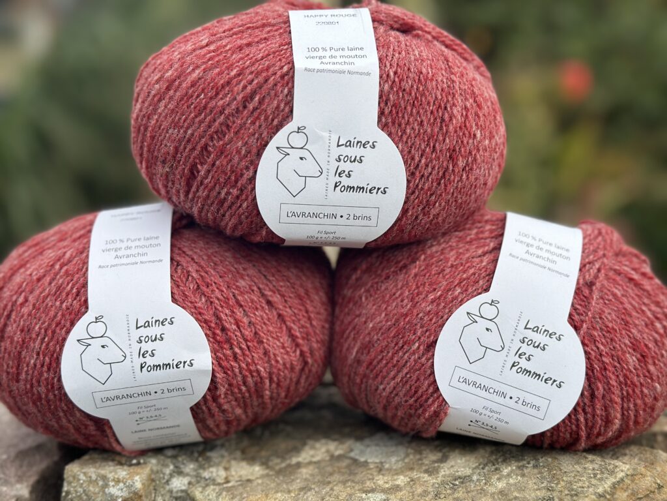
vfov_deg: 30.3
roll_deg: +2.2
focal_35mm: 48
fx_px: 925
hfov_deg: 39.7
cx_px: 334
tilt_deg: -6.9
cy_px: 250
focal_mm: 6.86
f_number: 1.78
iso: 100
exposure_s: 1/2809
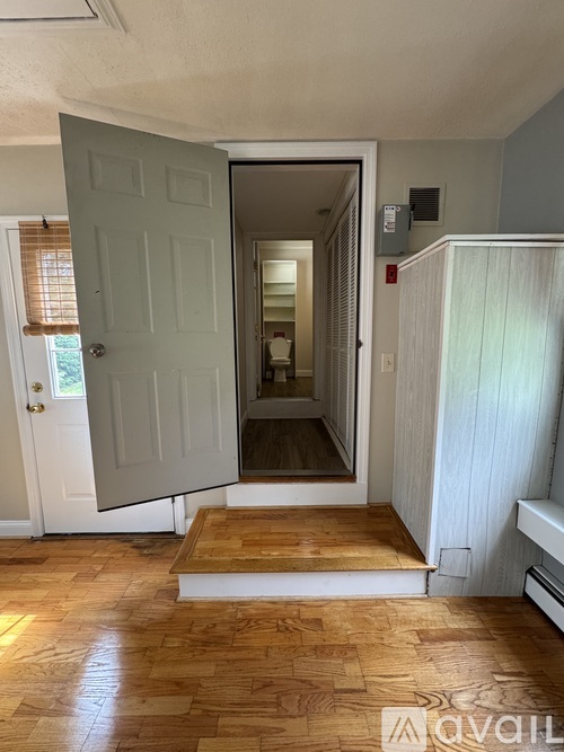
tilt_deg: -5.5
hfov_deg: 85.7
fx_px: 304
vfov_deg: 102.1
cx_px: 282
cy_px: 376
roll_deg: +0.7
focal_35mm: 14
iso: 200
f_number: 2.2
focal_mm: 2.22
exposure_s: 1/99
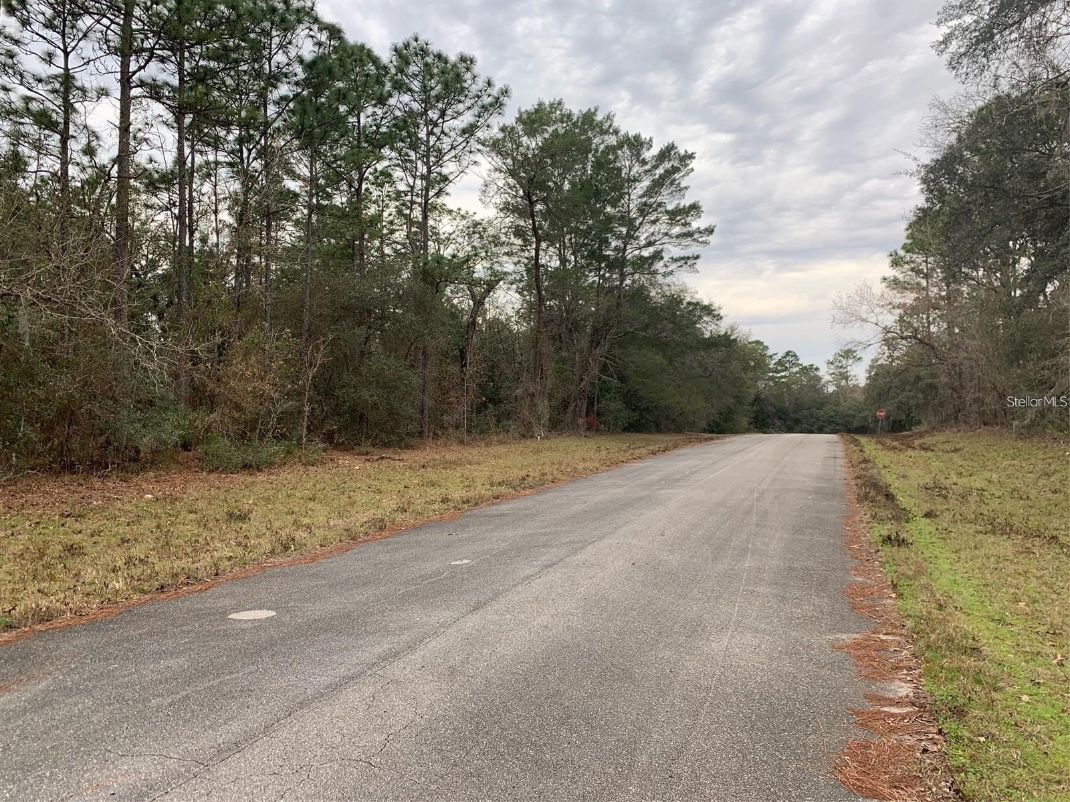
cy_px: 401
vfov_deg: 53.1
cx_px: 535
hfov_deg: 67.3
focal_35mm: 26
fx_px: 804
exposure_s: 1/437
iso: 25
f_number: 1.8
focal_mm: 4.25
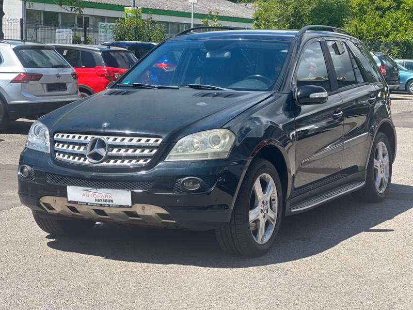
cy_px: 155
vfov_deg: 19.1
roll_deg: -0.3
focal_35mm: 77
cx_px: 206
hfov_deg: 25.3
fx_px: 919
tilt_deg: -5.2
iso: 32
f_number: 2.8
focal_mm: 9
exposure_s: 1/415
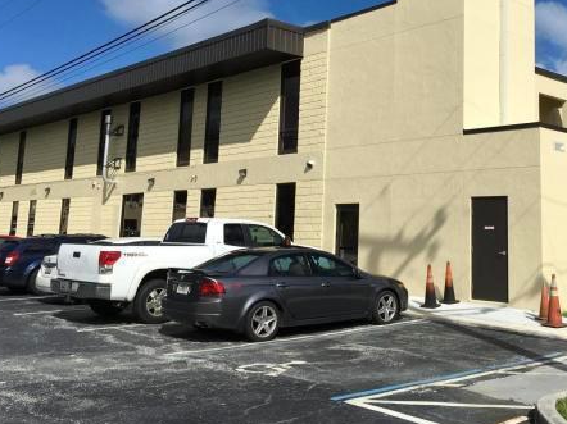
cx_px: 393
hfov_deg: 44.0
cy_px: 123
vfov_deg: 33.8
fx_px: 688
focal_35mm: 42
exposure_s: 1/4525
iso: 25
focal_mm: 4.15
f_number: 2.2
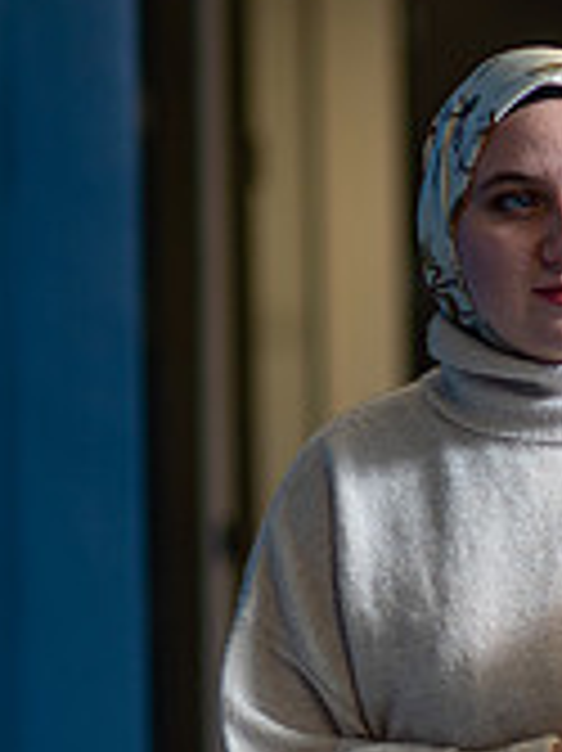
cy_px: 408
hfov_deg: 4.7
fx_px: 6893
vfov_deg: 6.2
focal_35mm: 318
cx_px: 436
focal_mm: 85
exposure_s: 1/200
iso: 125
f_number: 2.2
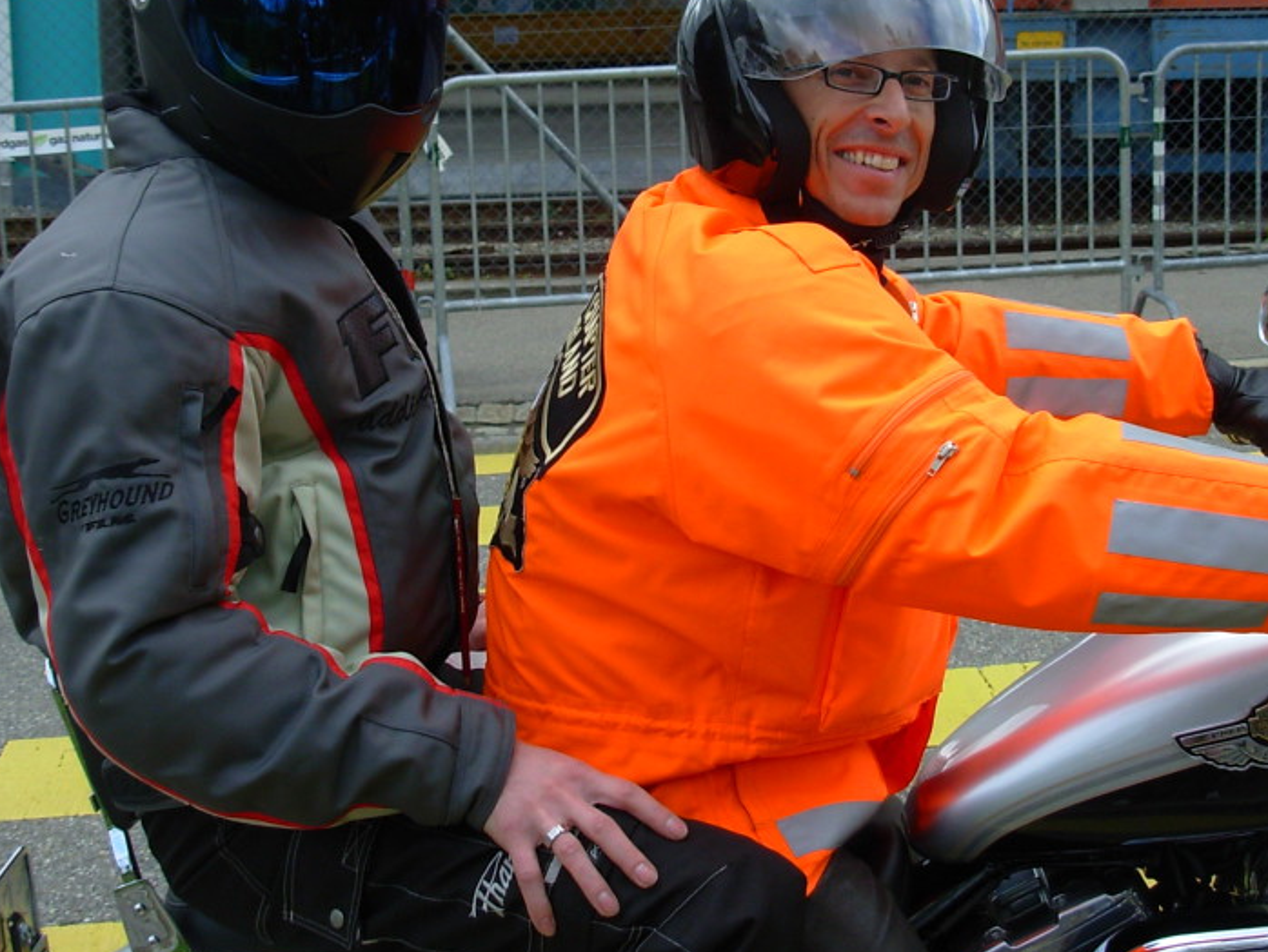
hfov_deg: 29.3
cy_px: 278
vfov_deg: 22.1
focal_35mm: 66
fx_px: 2418
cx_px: 727
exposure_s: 1/418
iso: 50
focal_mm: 7.5
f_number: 3.1
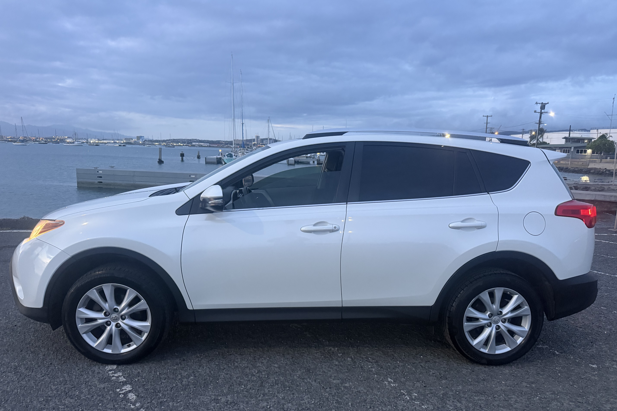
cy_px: 221
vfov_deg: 51.2
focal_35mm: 25
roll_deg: -1.5
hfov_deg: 71.5
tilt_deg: -8.4
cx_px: 309
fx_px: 428
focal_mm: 6.76
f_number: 1.78
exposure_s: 1/60
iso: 640
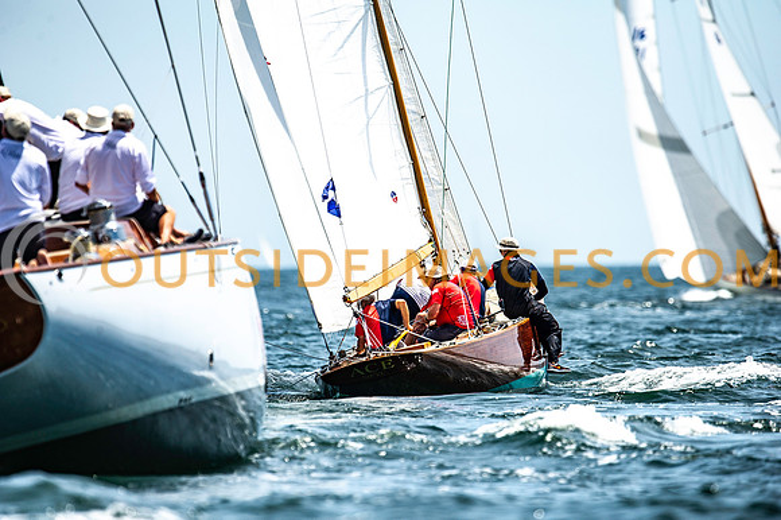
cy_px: 260
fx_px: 13009
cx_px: 390
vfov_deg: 2.3
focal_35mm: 600
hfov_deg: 3.4
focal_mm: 600
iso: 400
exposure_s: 1/4000
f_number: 5
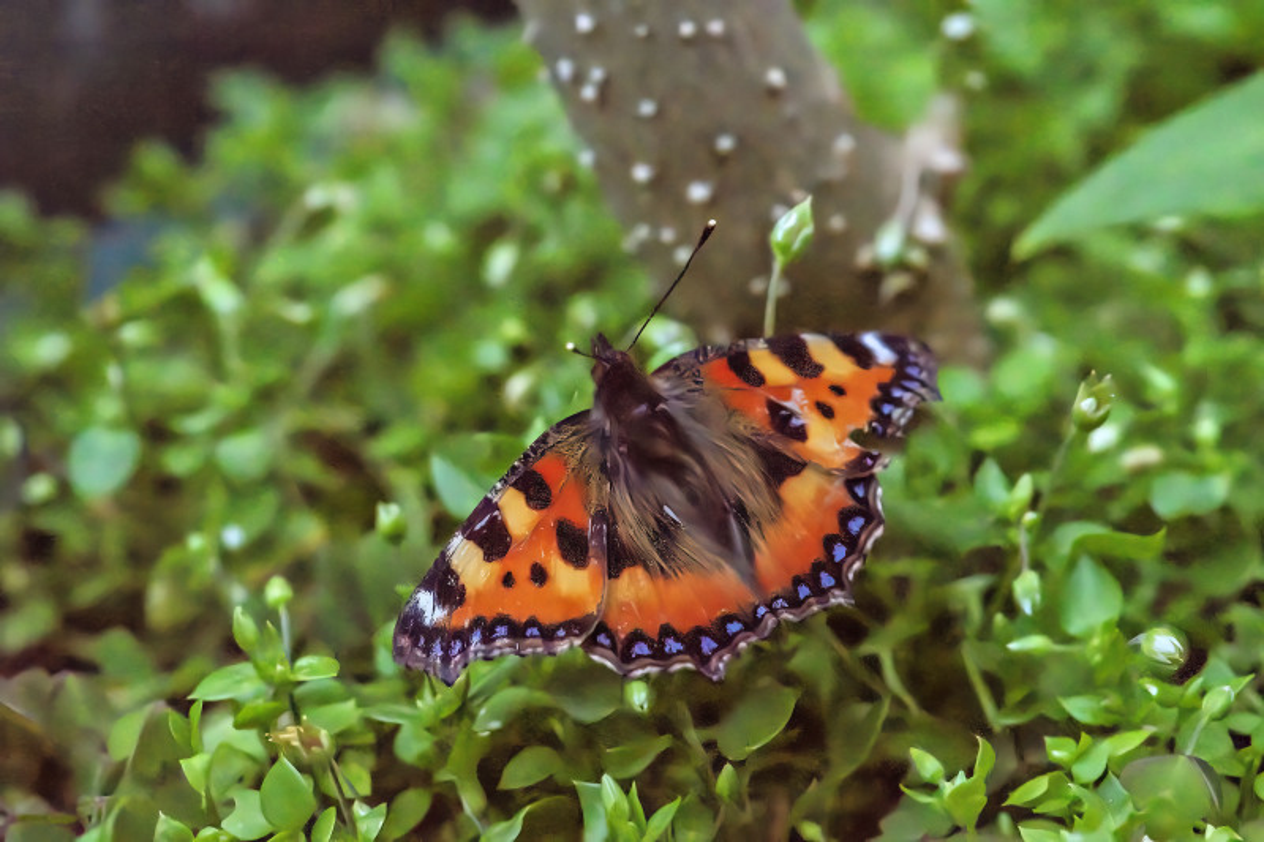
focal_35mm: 100
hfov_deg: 20.4
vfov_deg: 13.7
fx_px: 3510
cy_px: 421
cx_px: 632
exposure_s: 1/100
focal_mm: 100
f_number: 8
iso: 3200
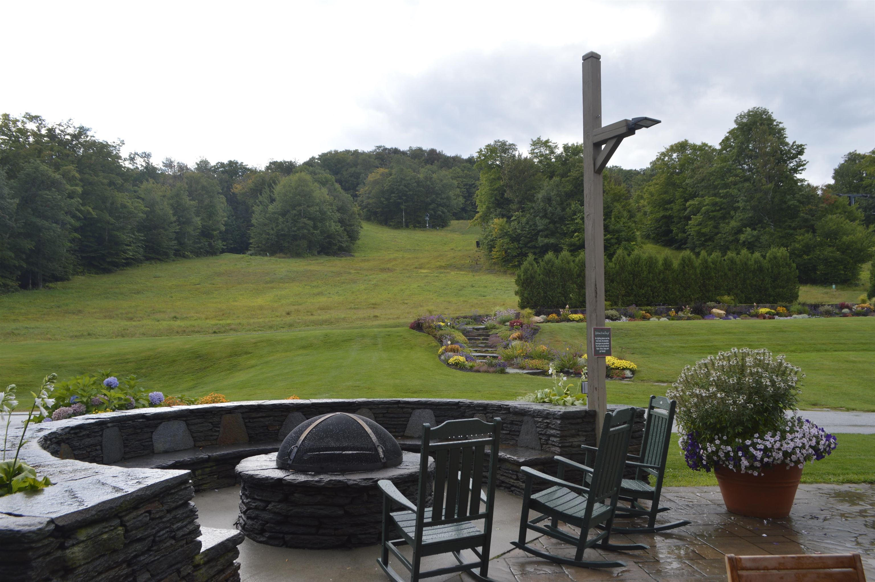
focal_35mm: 27
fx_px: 656
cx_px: 438
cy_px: 291
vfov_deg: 47.8
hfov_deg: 67.4
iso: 100
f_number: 5.6
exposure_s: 1/125
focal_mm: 18
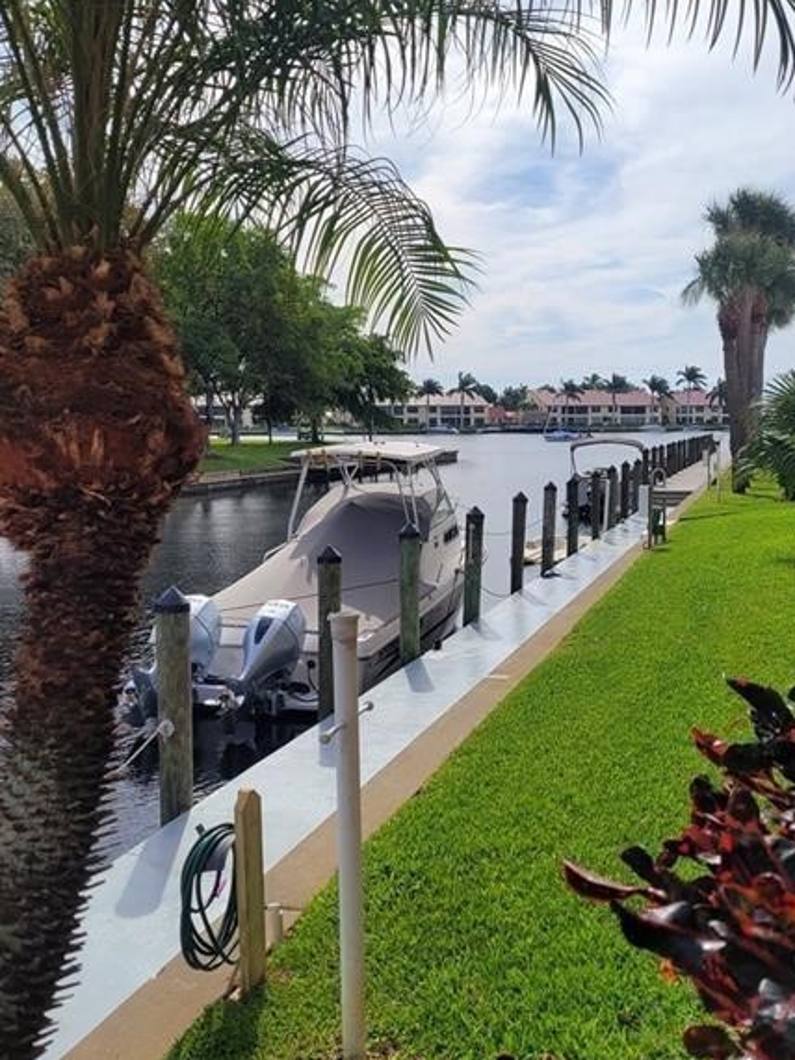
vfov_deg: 52.6
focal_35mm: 35
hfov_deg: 40.3
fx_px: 1072
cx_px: 520
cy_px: 544
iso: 40
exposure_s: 1/3168
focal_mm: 5.4
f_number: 1.8
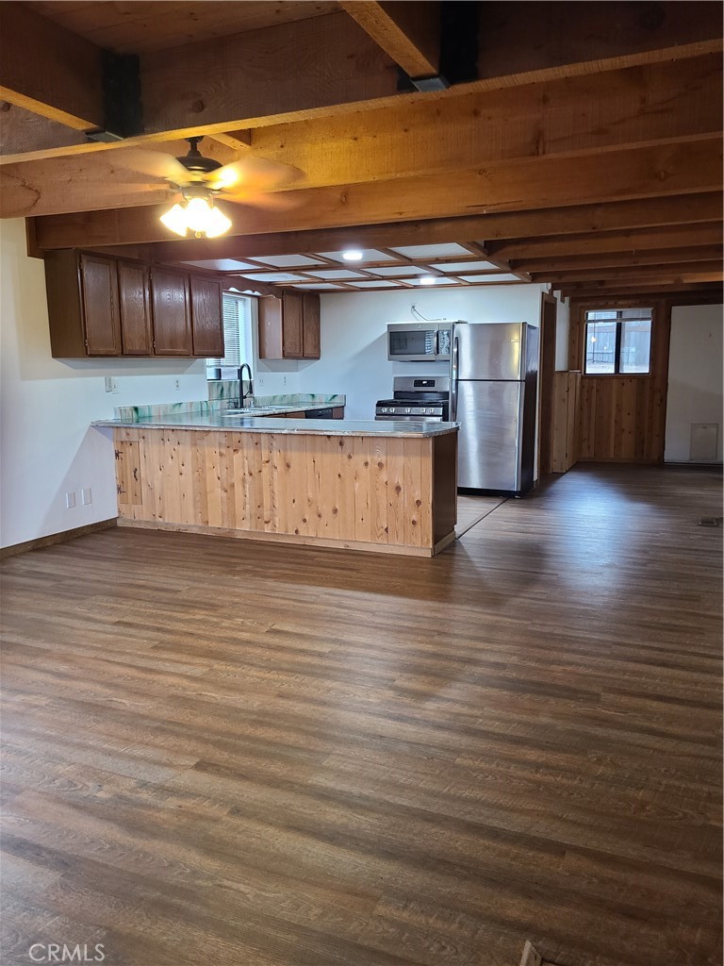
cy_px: 483
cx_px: 362
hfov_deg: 53.1
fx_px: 725
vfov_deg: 67.3
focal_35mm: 26
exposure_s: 1/40
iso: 250
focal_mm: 5.4
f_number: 1.8
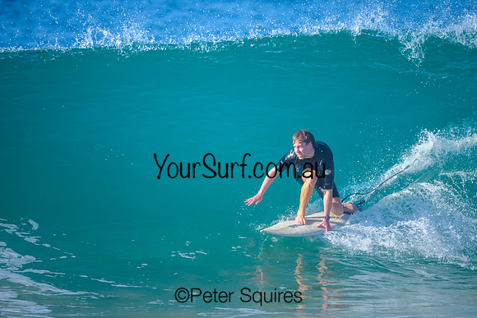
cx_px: 262
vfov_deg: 1.6
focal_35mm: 879
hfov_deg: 2.3
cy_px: 143
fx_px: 11655
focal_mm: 800
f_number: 6.3
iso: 720
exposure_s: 1/2500
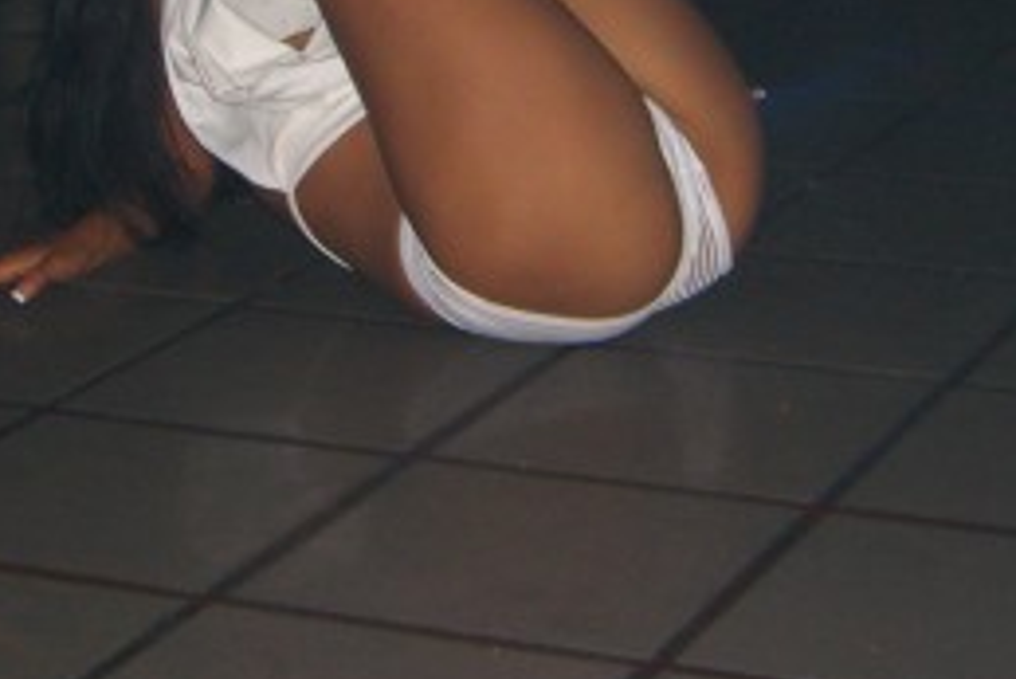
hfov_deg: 16.8
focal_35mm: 122
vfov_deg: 11.1
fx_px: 3445
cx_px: 463
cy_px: -31
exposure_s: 1/60
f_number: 2.8
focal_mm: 7.9
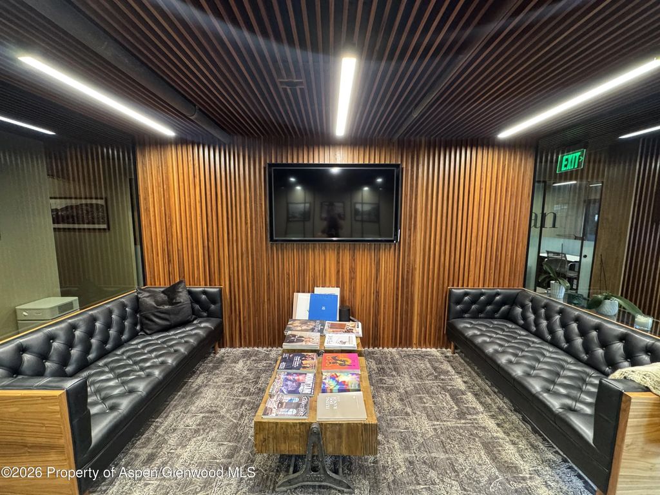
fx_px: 267
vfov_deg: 85.7
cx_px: 330
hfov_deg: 102.1
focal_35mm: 14
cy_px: 248
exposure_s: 1/60
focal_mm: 2.22
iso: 500
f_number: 2.2
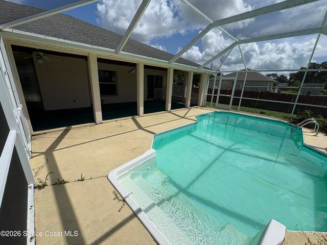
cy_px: 122
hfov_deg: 102.1
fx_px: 132
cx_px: 164
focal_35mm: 14
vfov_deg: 85.7
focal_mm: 2.22
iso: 40
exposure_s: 1/3390
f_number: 2.2
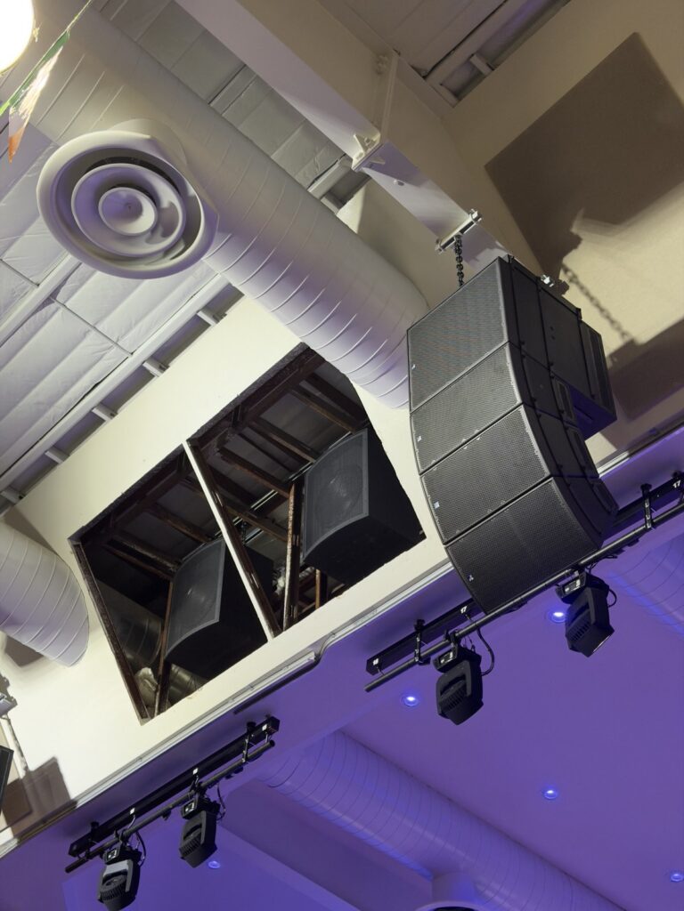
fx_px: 1265
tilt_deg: +42.7
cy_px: 456
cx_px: 342
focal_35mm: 48
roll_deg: -0.6
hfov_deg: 30.3
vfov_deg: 39.7
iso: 250
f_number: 1.78
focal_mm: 6.76
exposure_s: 1/40
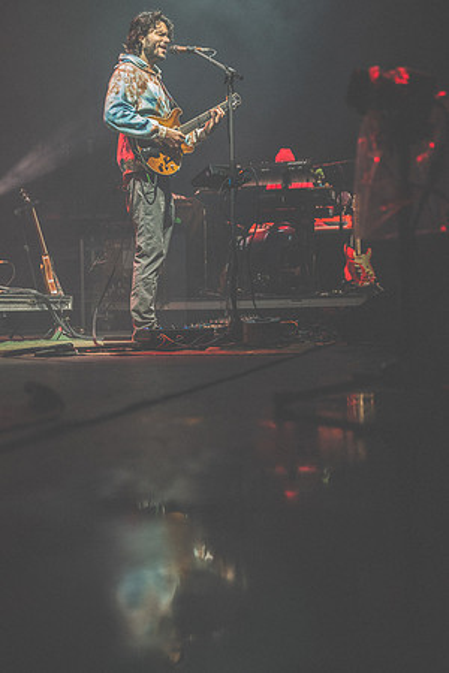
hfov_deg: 25.1
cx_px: 224
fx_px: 1010
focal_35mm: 54
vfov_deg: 36.9
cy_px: 336
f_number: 2.8
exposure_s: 1/1000
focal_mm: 54
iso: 3200
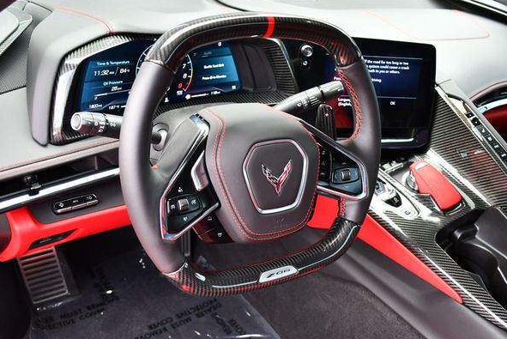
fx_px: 550
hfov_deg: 49.5
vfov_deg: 34.3
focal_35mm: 39
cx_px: 273
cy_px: 179
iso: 720
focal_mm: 18
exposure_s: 1/250
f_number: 3.5
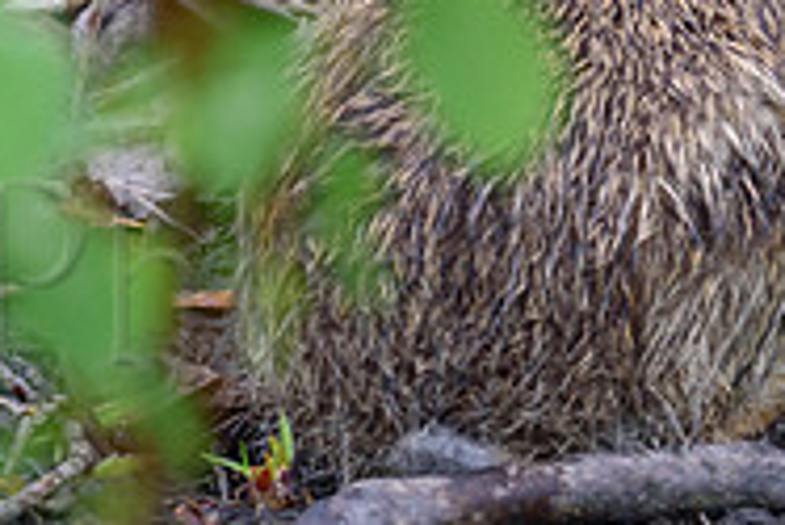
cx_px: 957
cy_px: -114
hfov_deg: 1.5
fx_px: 30812
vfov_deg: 1.0
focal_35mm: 1412
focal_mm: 390
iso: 2000
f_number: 8
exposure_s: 1/250
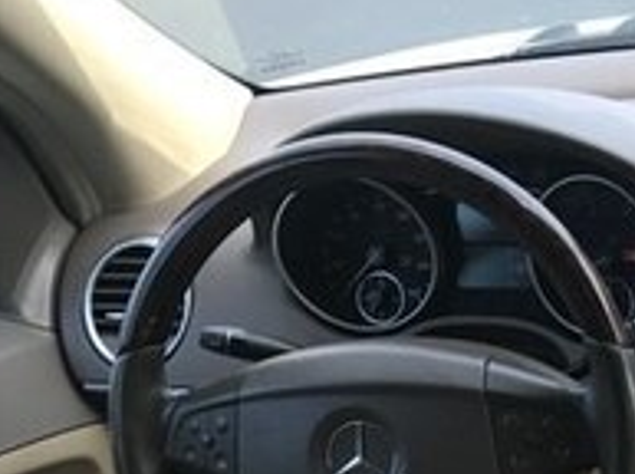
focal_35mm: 96
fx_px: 1758
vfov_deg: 14.3
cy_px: 729
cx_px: 681
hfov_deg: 19.7
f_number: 1.8
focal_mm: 3.99
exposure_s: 1/149
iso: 20
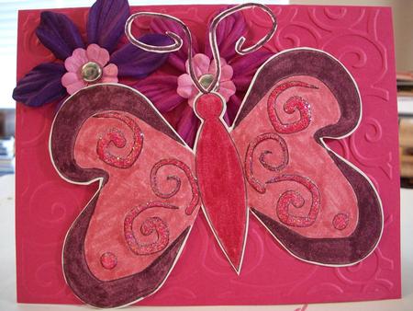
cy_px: 156
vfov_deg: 40.7
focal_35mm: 35
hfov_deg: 52.6
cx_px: 206
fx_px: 418
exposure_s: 1/20
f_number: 3.1
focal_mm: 6.3
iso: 160
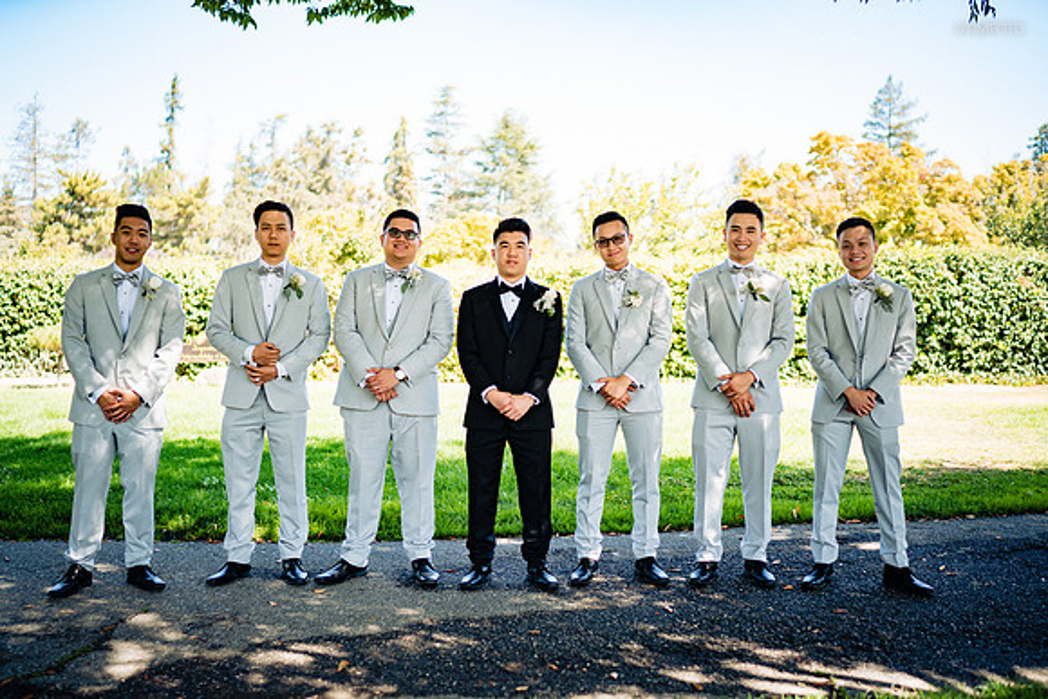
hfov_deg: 54.4
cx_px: 524
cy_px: 350
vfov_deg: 37.9
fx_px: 1019
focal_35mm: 35
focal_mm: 35
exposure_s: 1/640
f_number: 1.8
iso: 100
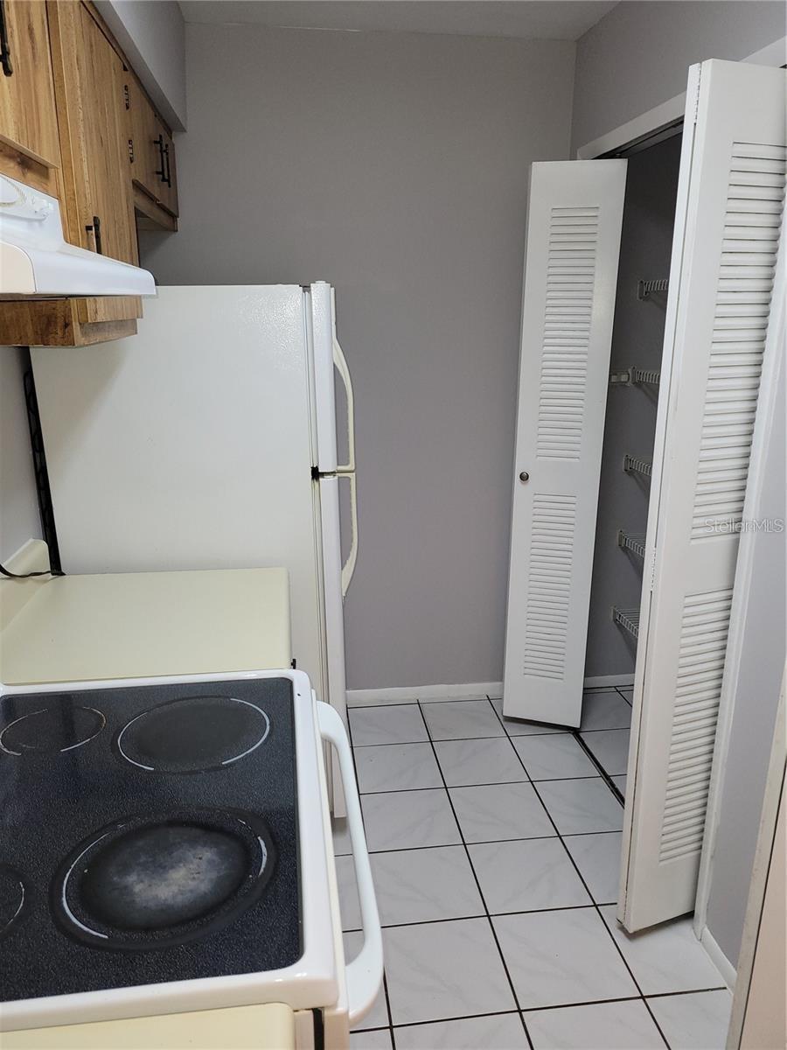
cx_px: 394
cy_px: 525
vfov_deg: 67.3
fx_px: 788
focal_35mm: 26
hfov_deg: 53.1
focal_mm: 5.4
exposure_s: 1/60
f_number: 1.8
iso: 125
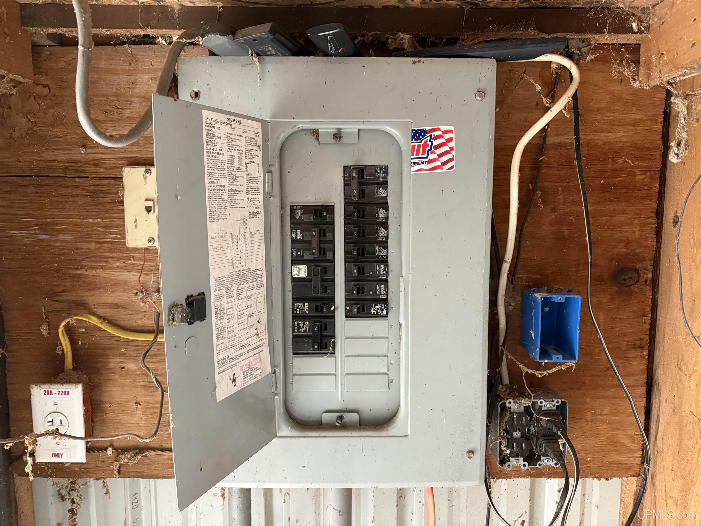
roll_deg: +0.0
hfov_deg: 71.6
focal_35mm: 24
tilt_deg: -5.7
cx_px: 350
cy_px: 263
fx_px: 486
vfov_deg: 56.8
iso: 800
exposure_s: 1/43
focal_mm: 6.76
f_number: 1.78
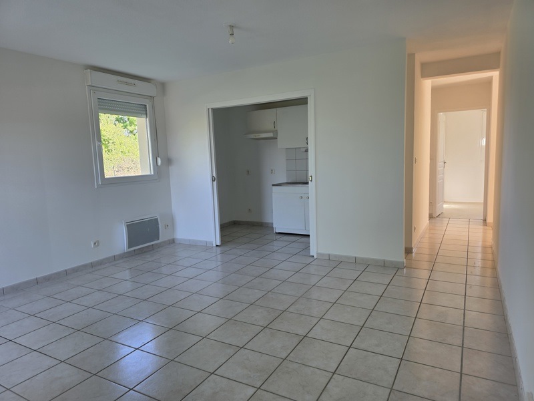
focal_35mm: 23
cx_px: 267
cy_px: 200
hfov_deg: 73.9
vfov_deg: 58.9
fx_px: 355
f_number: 1.7
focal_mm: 6.3
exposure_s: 1/180
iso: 64
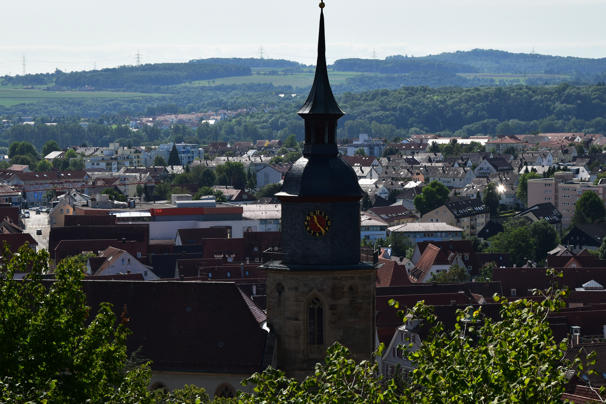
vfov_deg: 13.7
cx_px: 262
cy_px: 209
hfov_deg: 20.4
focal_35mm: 100
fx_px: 1683
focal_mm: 52
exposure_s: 1/500
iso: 280
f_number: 11
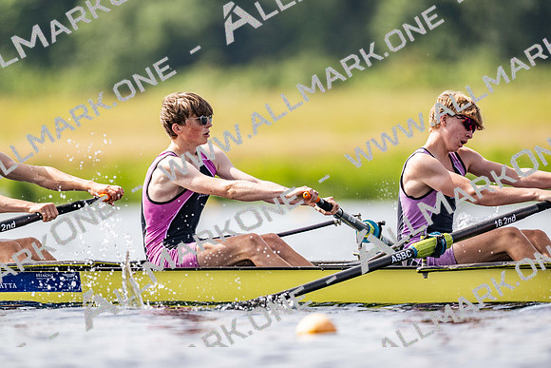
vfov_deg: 2.3
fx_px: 9185
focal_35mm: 600
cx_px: 276
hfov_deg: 3.4
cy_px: 184
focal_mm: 600
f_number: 4
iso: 220
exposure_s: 1/2500
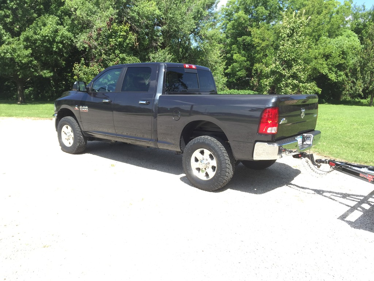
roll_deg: -2.2
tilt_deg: -10.4
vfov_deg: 48.2
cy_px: 140
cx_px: 187
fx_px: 313
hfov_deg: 61.7
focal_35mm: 29
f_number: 2.2
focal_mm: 4.15
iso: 32
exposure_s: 1/494
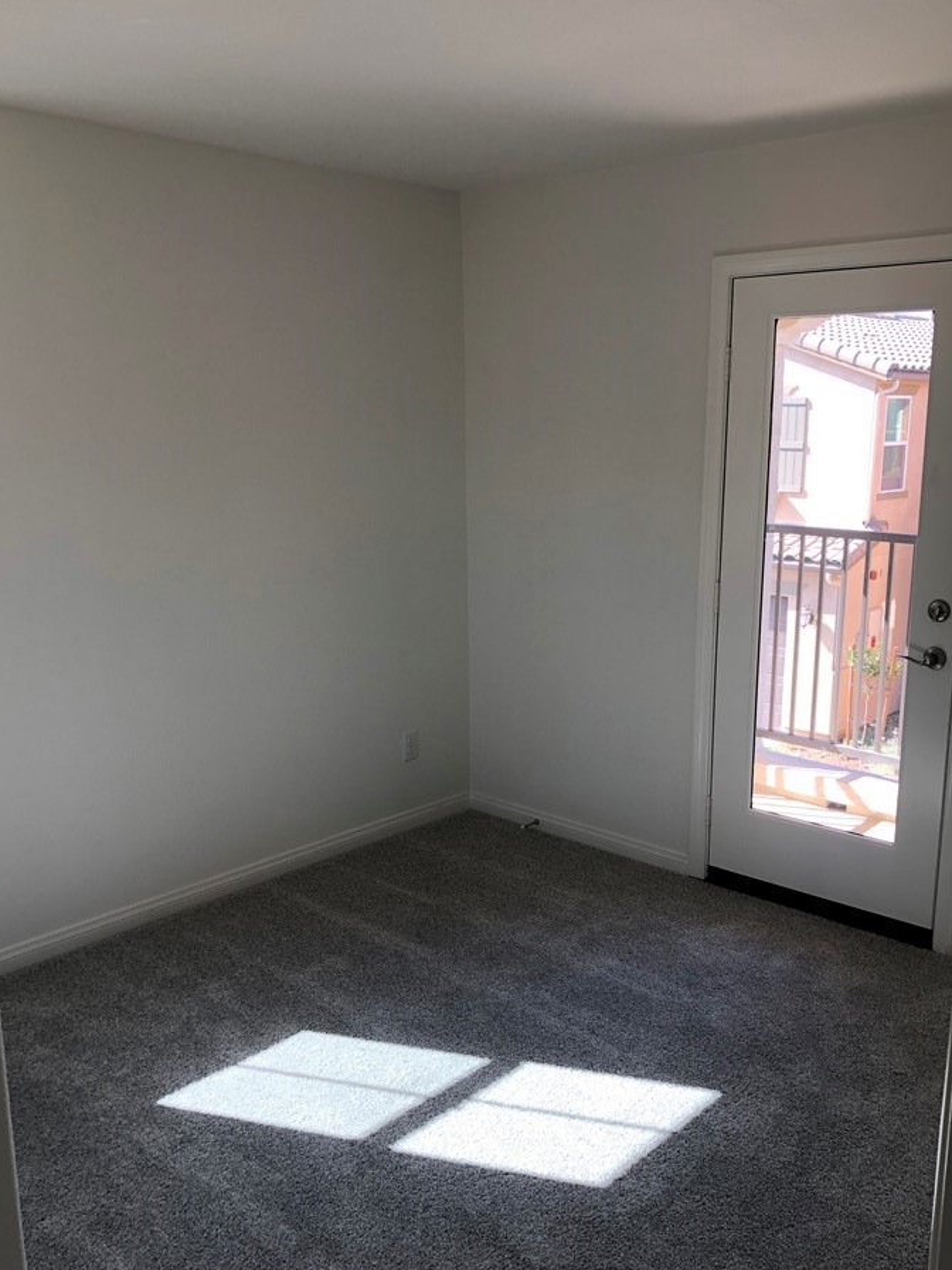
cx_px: 500
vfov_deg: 56.7
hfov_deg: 44.1
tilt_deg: -13.8
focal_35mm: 32
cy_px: 692
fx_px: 1173
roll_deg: +0.0
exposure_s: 1/120
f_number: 1.8
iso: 32
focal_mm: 3.99
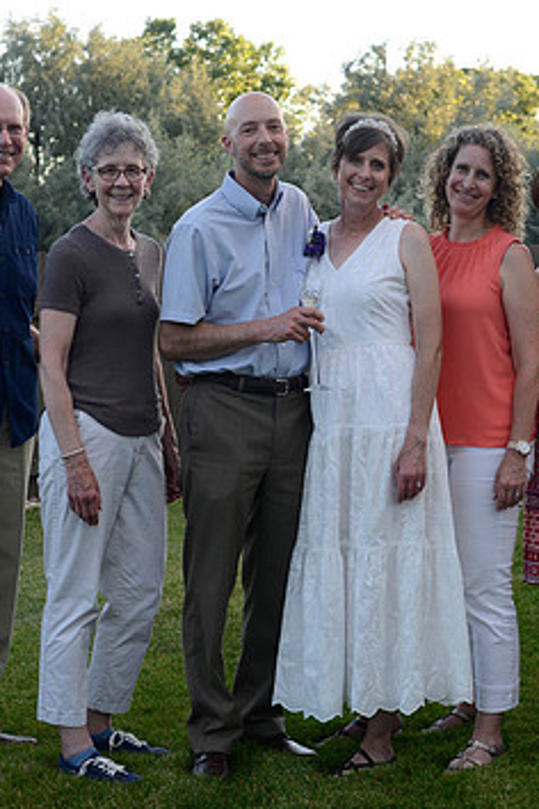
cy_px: 422
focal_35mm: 82
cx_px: 423
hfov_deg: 16.5
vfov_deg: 24.8
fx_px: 1841
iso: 400
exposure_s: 1/200
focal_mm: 50
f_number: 5
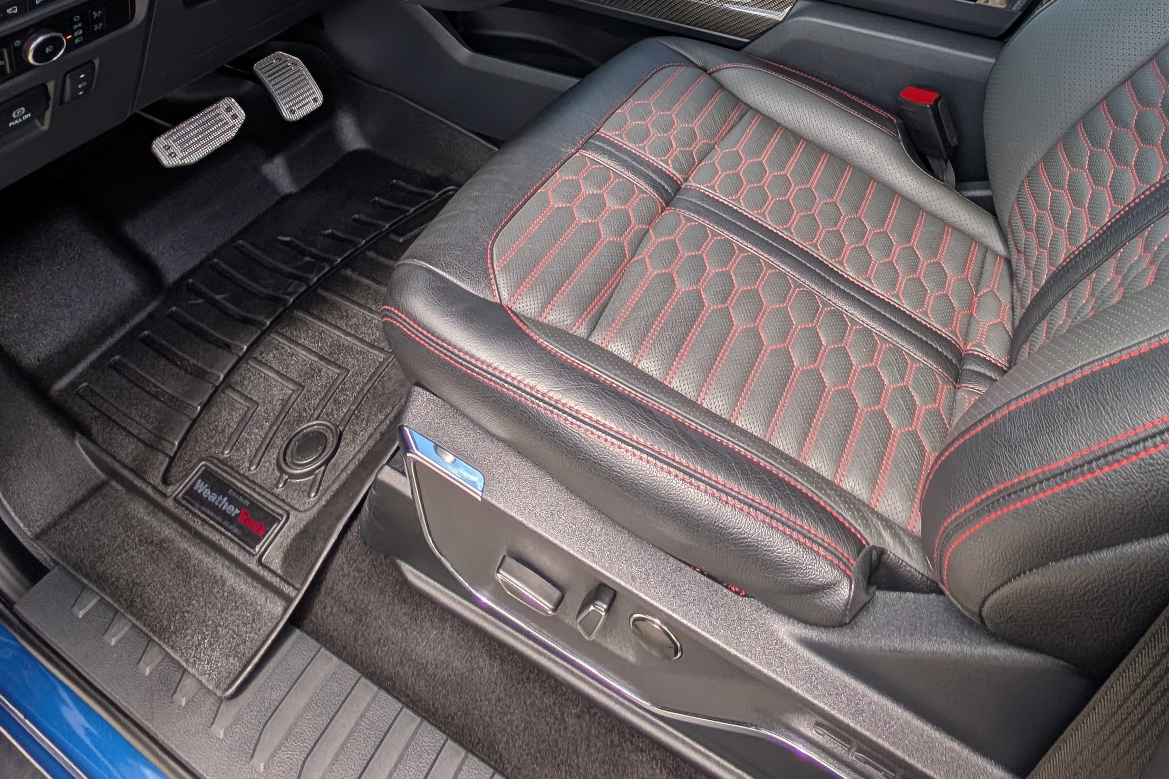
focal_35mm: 23
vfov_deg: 40.6
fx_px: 747
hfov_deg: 75.6
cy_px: -133
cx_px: 674
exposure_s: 1/663
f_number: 1.95
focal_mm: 2.23
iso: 46
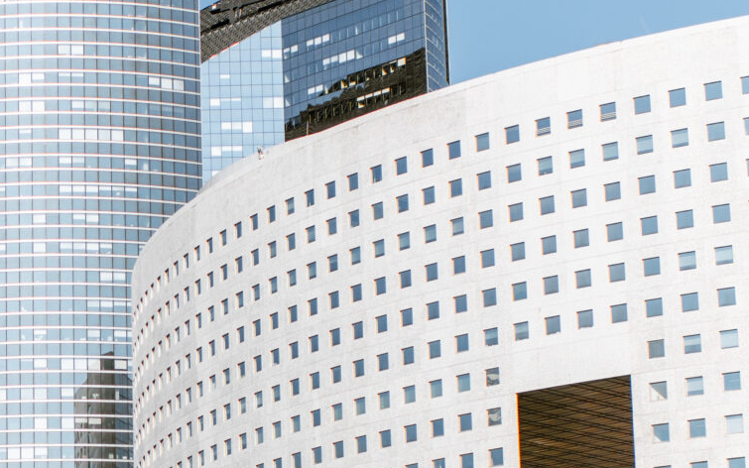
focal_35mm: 121
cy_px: 463
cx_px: -22
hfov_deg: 16.8
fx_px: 2470
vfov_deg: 10.7
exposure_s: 1/5000
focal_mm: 35
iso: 100
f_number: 2.5
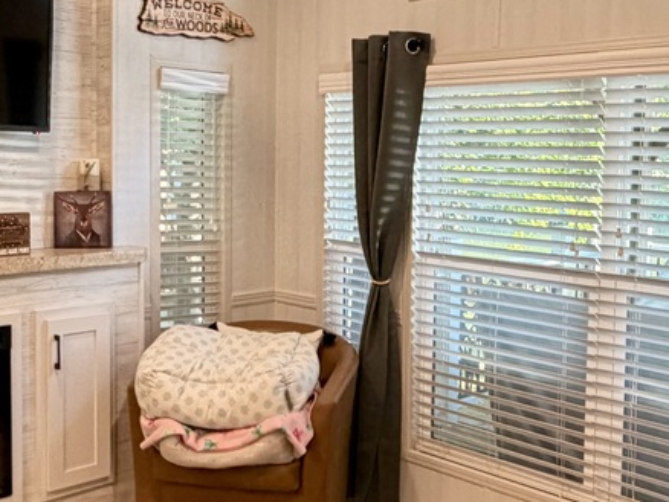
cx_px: 281
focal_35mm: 46
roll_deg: -0.9
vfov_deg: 31.5
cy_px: 206
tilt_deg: -4.5
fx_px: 889
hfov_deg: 41.1
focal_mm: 2.22
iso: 200
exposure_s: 1/60
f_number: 2.2
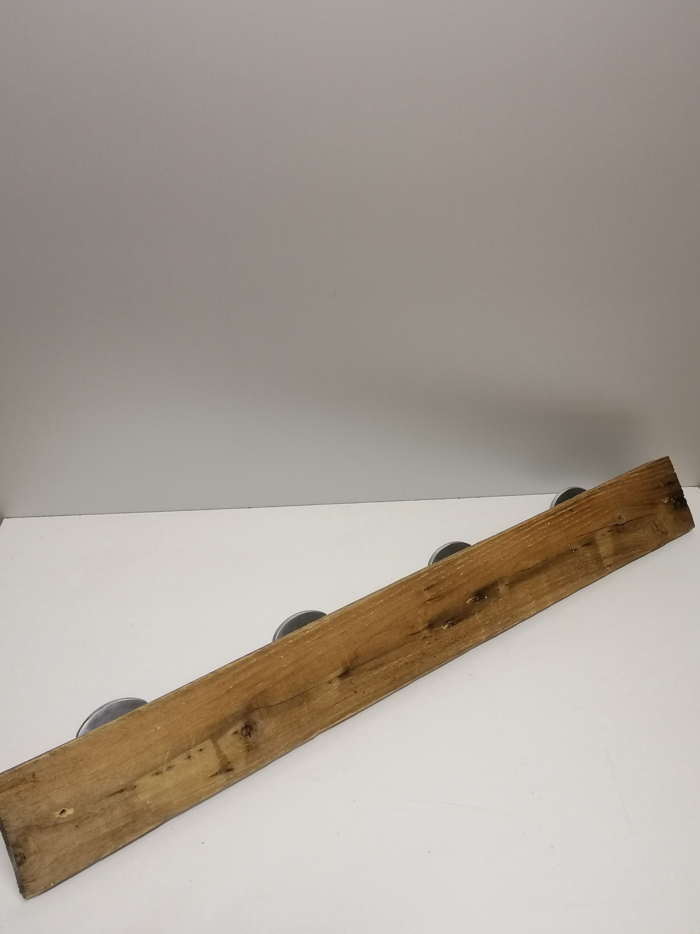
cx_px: 350
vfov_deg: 54.0
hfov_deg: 41.8
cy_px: 467
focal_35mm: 34
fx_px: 917
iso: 400
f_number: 1.8
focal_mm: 4.75
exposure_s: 1/33.3
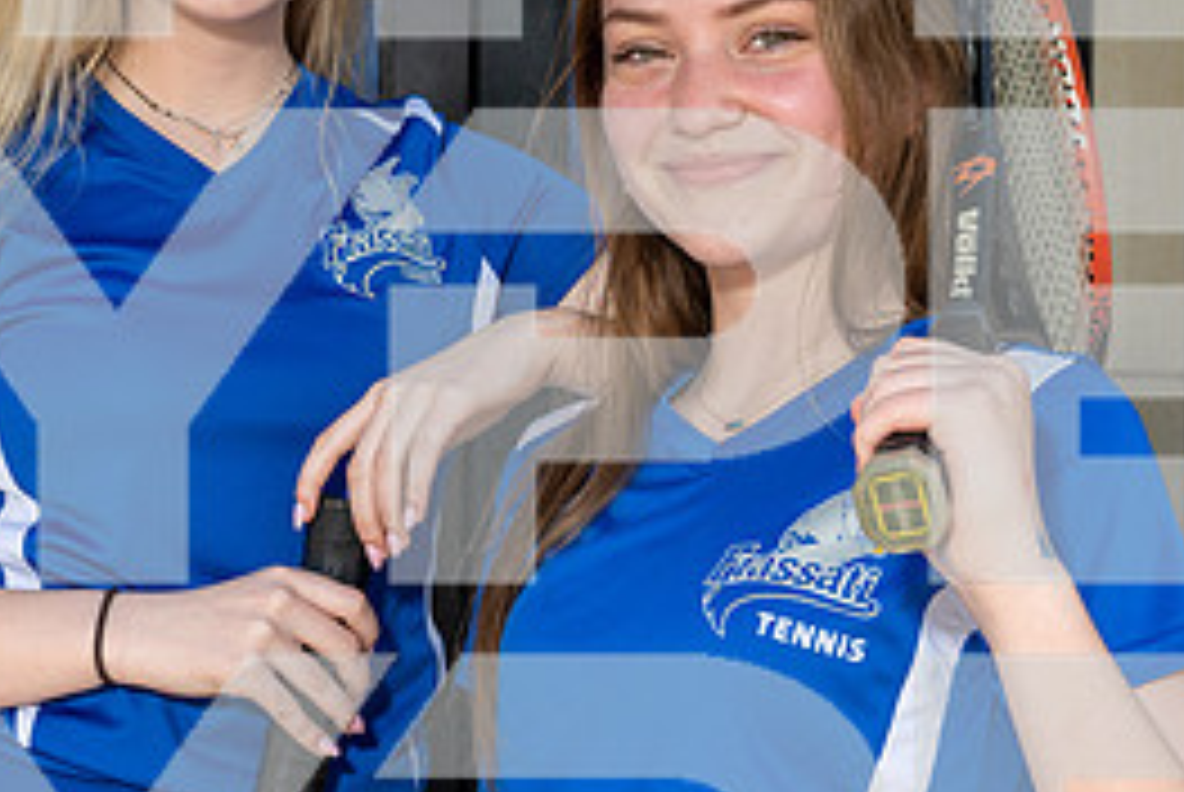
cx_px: 302
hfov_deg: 23.4
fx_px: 2832
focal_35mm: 86
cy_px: 349
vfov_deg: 15.9
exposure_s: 1/250
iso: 200
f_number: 8
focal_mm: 39
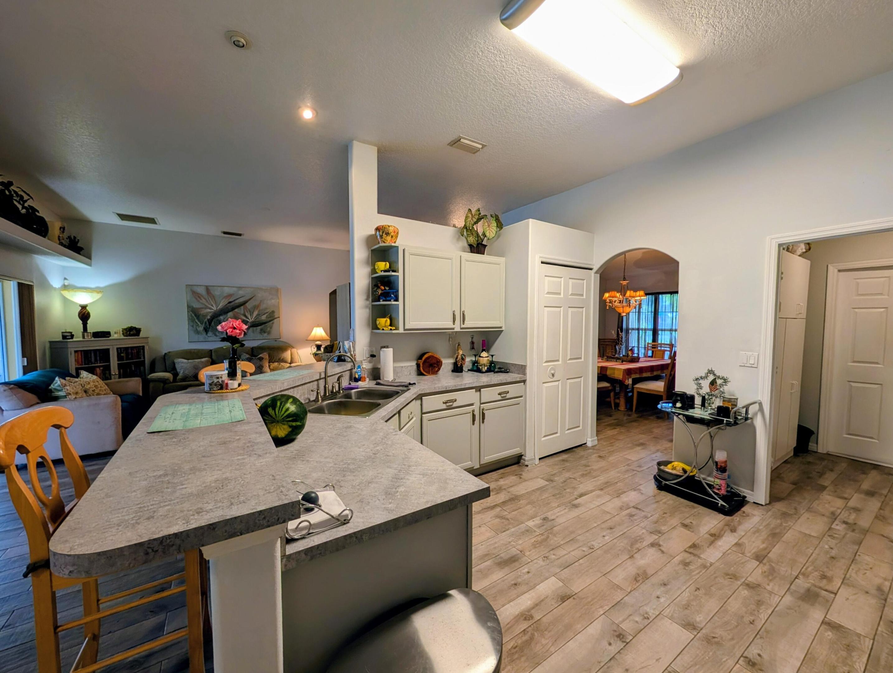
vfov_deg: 94.6
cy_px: 336
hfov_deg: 110.5
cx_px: 446
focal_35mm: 12
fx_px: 310
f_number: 1.7
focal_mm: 2.02
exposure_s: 1/60
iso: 78
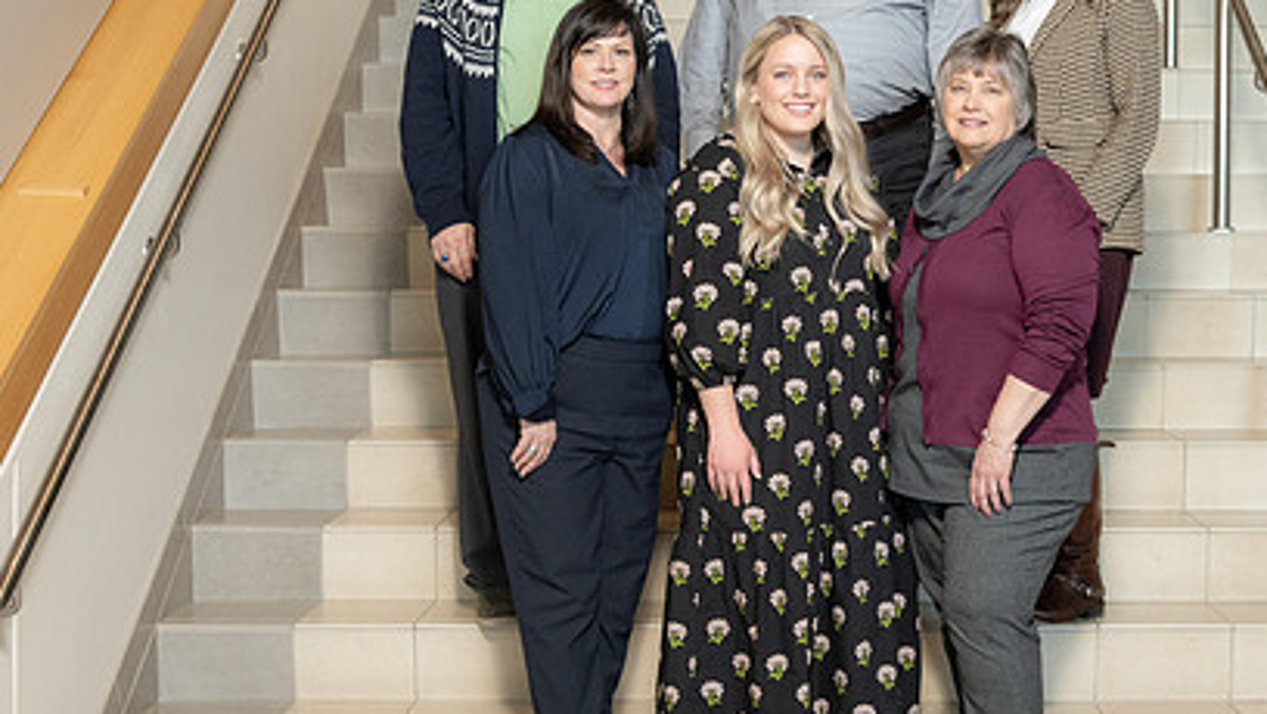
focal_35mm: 62
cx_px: 823
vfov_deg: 19.4
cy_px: 268
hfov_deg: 33.6
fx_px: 2084
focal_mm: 38
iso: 1000
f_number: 5.6
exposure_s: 1/200
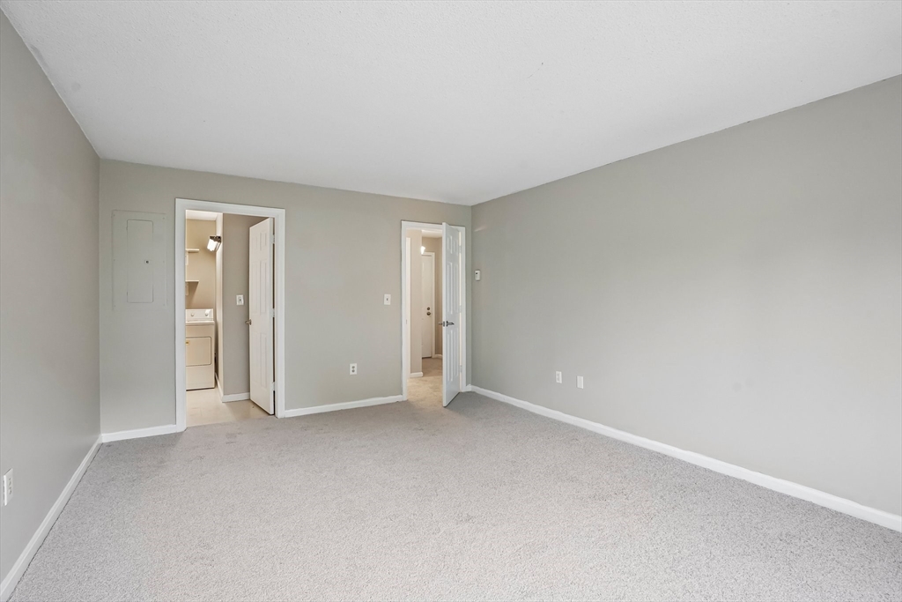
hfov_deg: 96.7
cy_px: 301
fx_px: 401
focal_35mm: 16
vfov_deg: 73.8
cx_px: 451
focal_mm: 16
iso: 2000
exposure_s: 1/30
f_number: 8
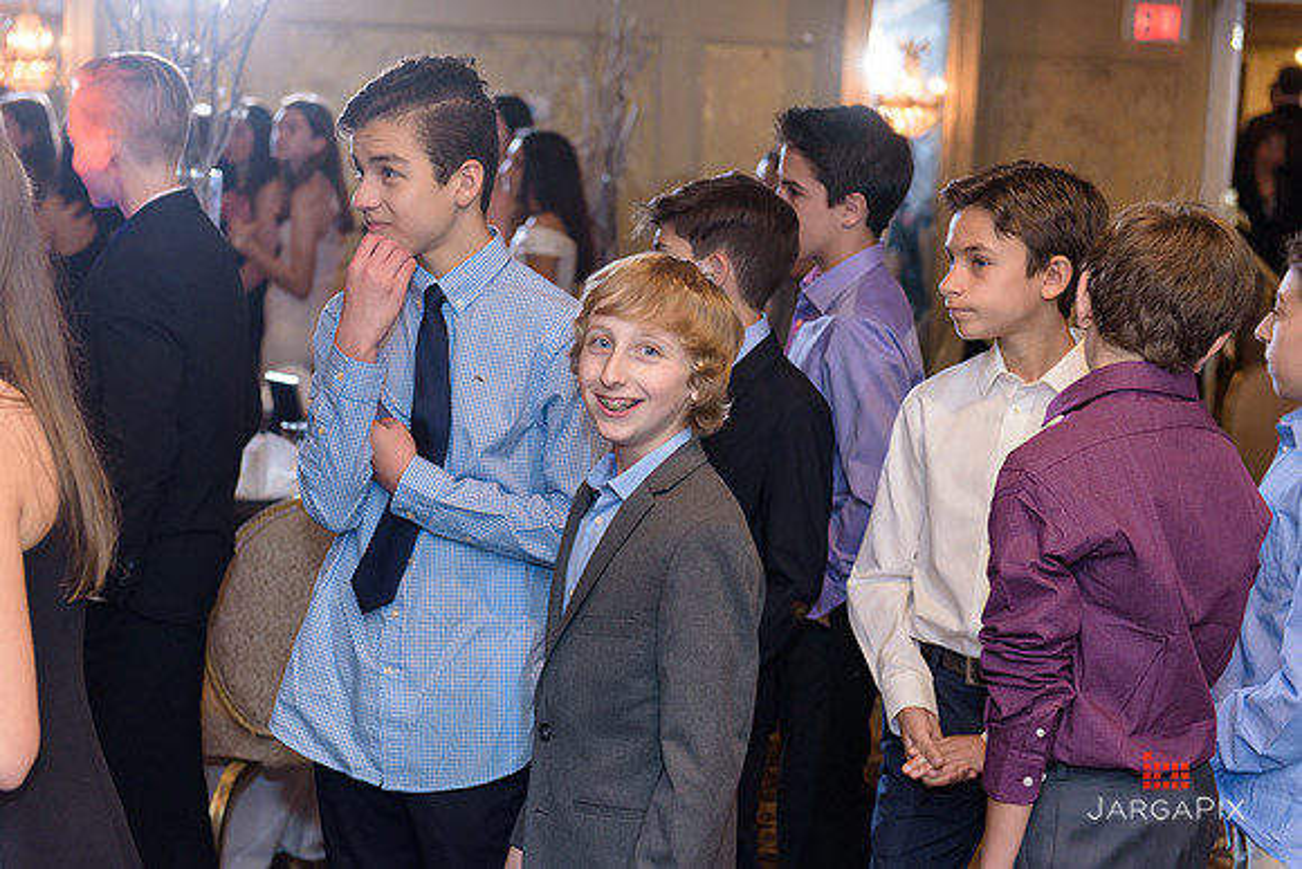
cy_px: 434
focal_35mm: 60
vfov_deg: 22.6
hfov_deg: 33.4
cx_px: 651
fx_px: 2170
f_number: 3.2
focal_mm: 60
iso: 1600
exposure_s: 1/125
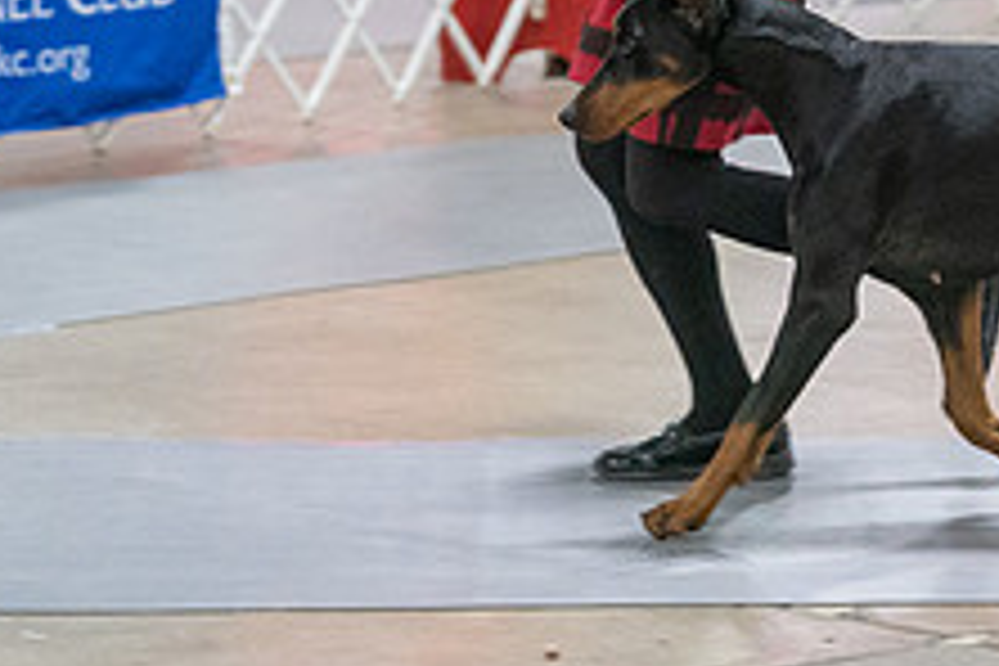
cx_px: 842
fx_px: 7242
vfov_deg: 5.2
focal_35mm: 261
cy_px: -146
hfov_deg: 7.9
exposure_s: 1/320
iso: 6400
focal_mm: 100
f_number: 2.8
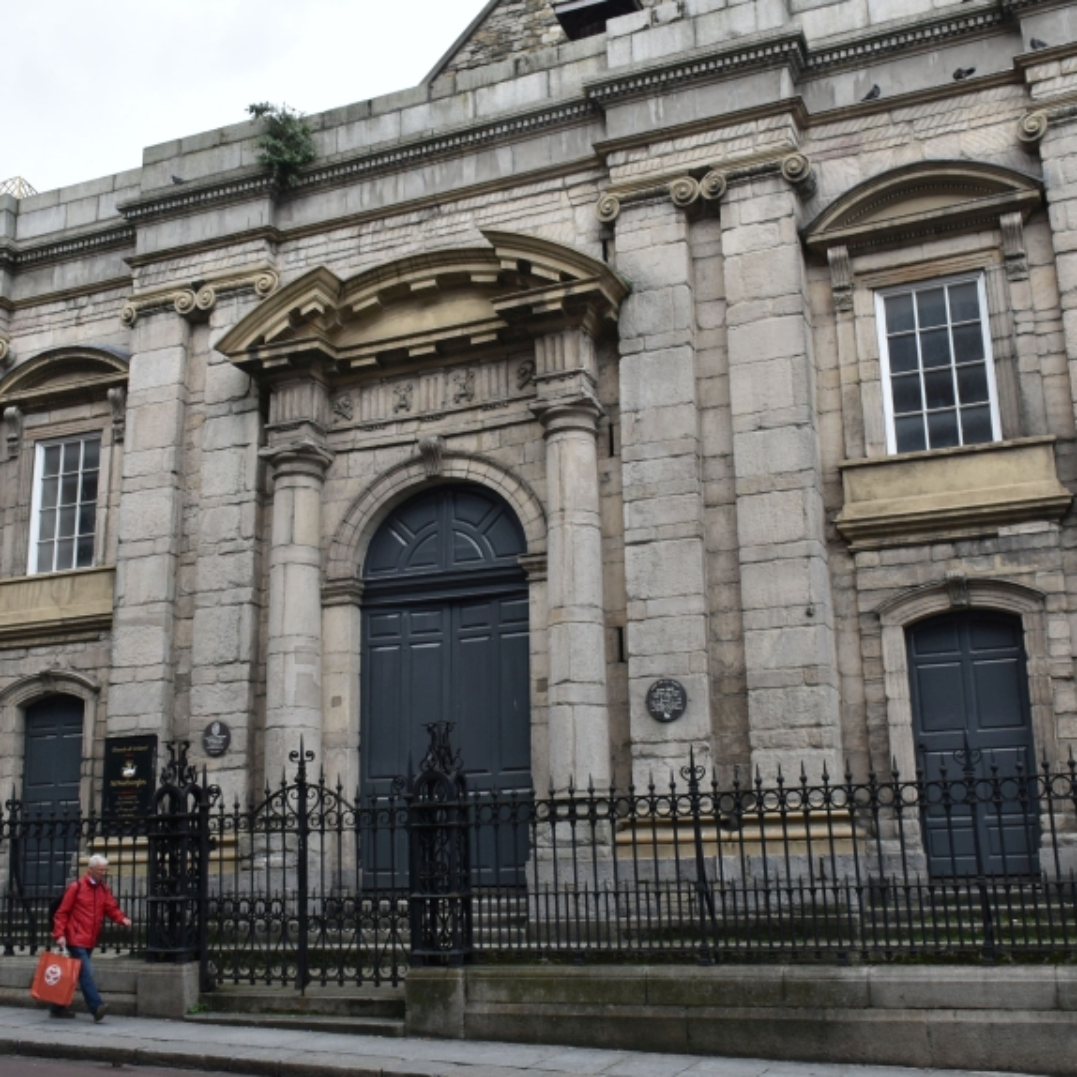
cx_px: 548
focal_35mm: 36
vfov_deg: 46.0
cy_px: 541
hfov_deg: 46.0
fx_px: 1267
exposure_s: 1/250
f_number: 8
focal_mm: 18
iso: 320
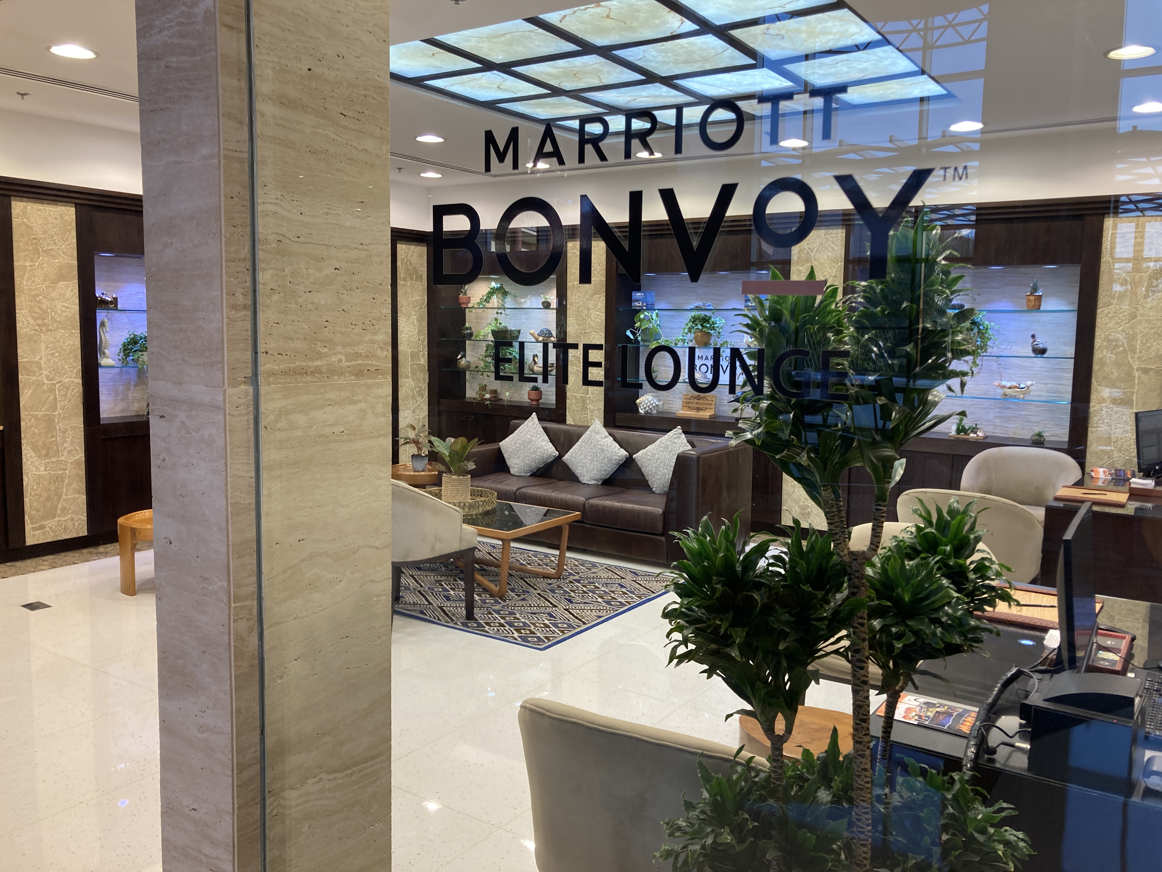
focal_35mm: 28
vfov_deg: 49.7
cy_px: 436
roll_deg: -1.5
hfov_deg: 63.4
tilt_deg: -6.0
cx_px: 581
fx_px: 940
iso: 50
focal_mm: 3.99
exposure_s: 1/50
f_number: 1.8
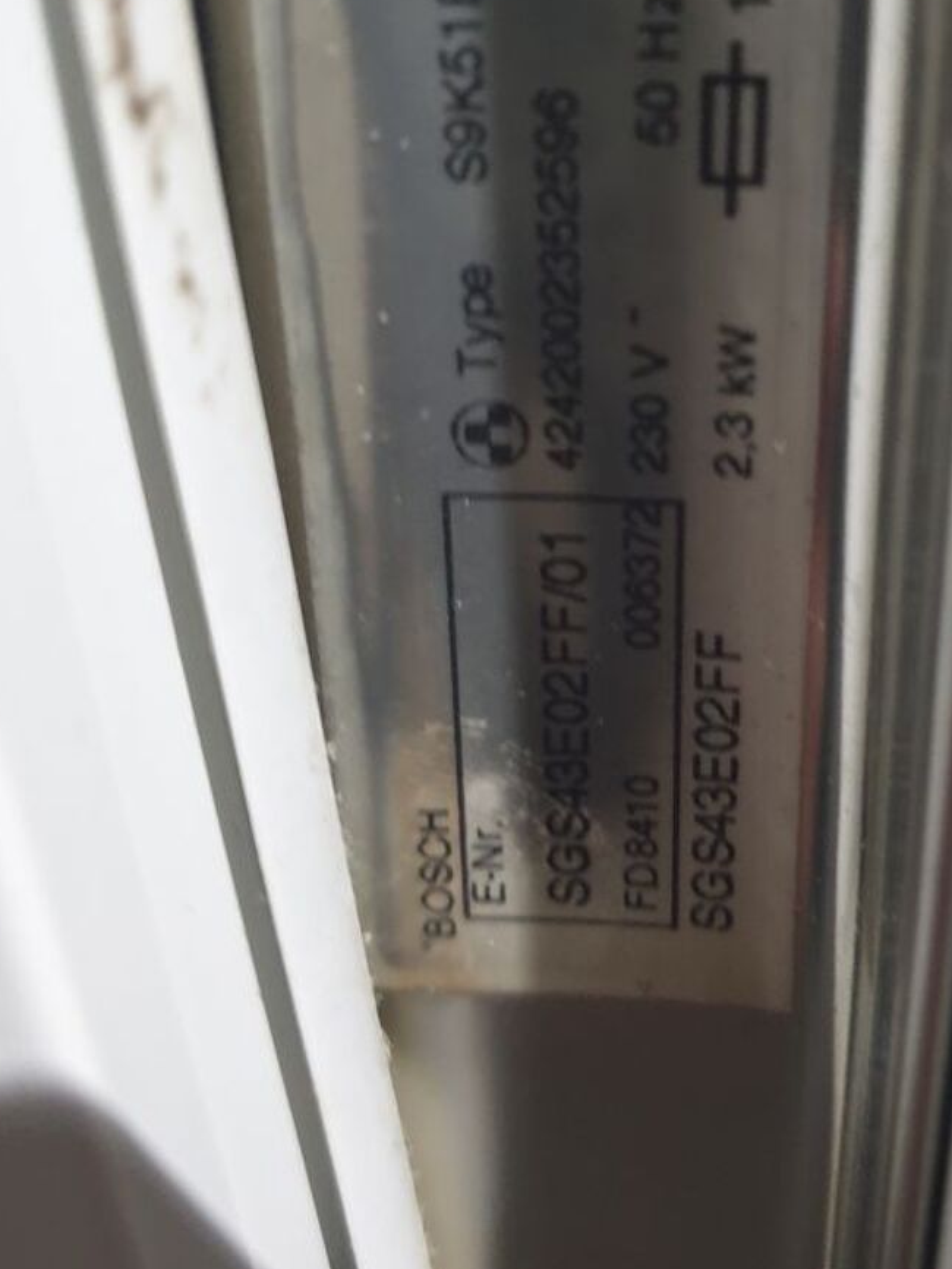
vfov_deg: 46.4
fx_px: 1466
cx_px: 663
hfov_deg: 35.5
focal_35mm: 40
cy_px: 486
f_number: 1.5
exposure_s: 1/20
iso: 320
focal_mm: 4.3
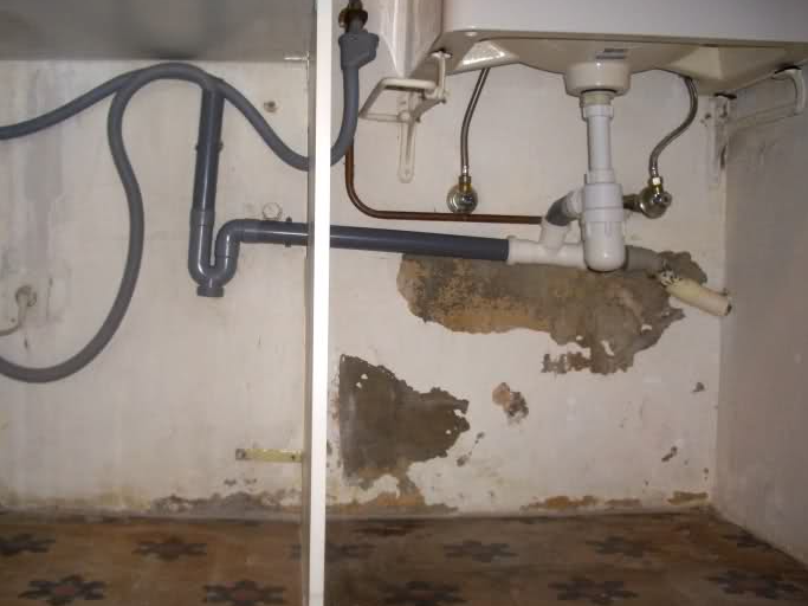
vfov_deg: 35.1
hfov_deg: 45.6
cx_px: 340
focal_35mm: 41
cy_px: 311
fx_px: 957
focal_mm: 5.8
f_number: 2.6
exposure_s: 1/60
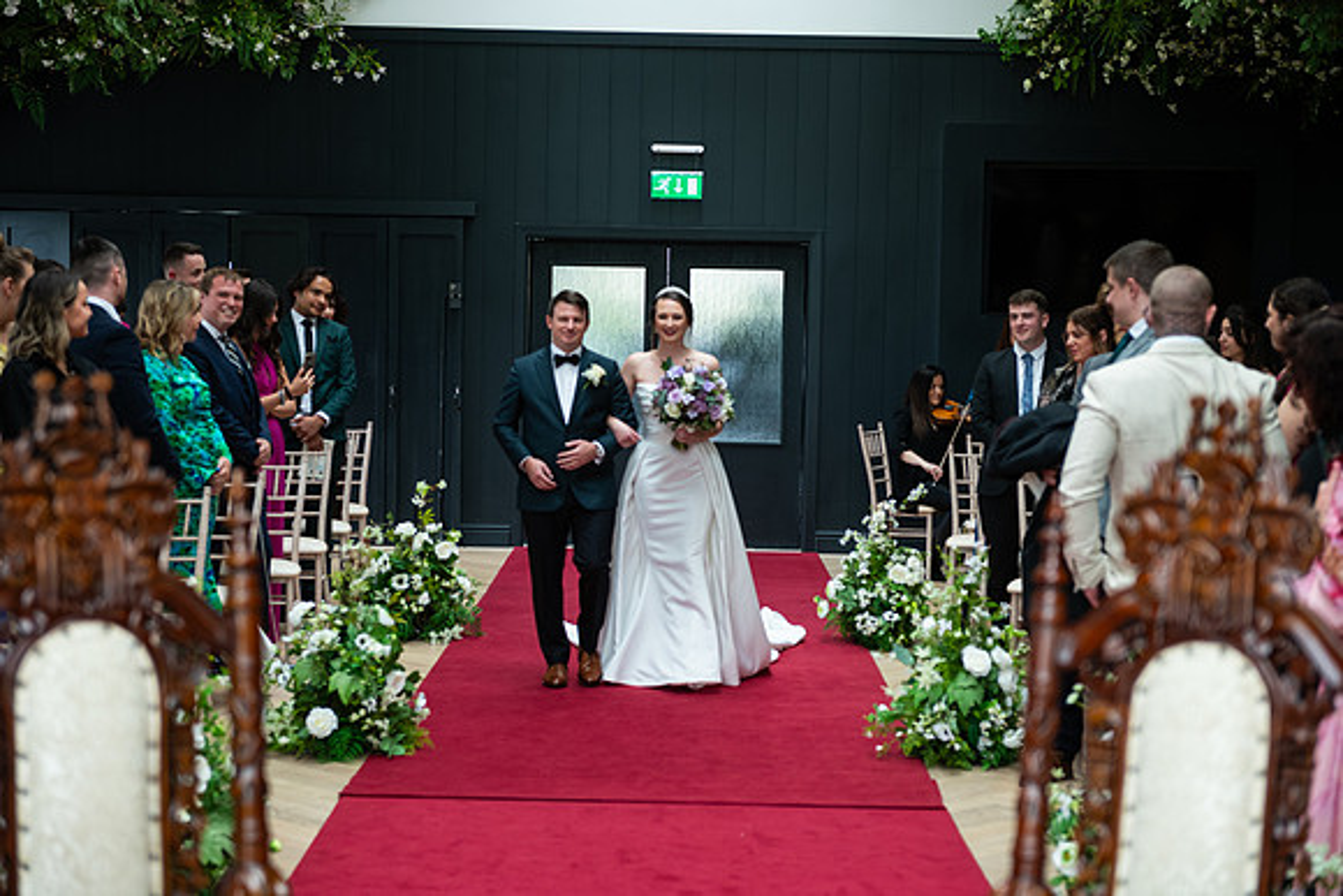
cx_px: 672
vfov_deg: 19.5
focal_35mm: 70
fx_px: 2612
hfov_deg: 28.8
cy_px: 448
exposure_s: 1/200
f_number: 3.5
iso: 400
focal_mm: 70
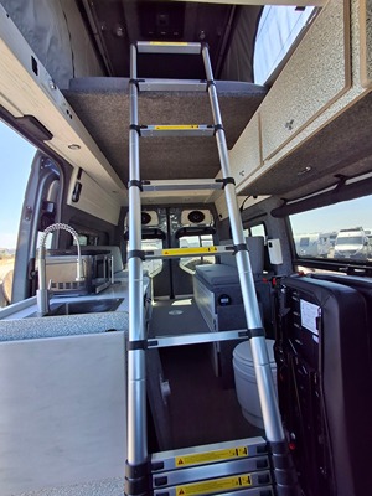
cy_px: 248
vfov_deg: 94.5
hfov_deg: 78.1
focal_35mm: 16
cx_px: 186
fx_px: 229
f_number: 2.2
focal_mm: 1.64
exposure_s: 1/156
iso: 40
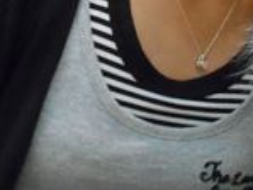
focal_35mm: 137
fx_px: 1002
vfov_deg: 10.4
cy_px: -107
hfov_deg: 13.7
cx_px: 346
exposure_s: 1/60
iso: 800
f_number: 3.6
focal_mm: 5.8
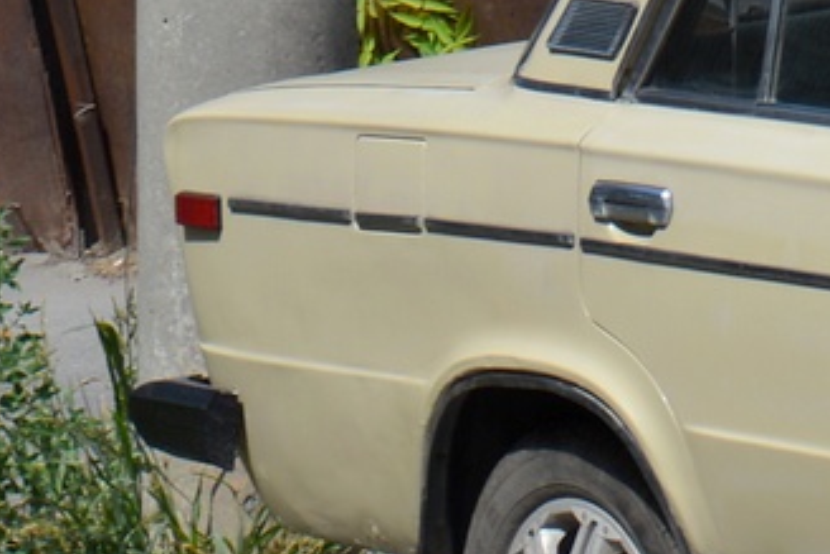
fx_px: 14231
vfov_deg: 2.2
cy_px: 22
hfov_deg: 3.3
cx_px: 1781
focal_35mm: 617
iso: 100
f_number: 8
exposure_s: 1/250
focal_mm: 90
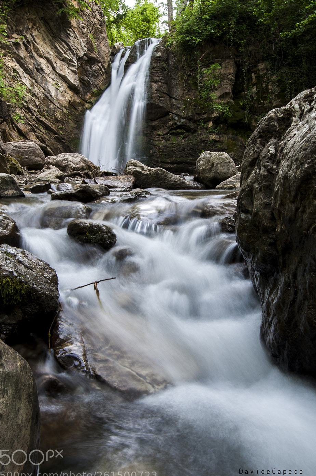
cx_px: 160
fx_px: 409
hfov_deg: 42.2
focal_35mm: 31
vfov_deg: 60.3
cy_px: 229
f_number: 22
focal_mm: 18
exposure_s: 1/1.25
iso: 200
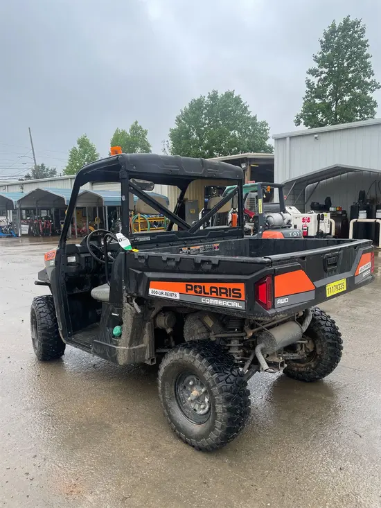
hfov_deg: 53.1
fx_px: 381
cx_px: 190
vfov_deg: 67.3
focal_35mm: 26
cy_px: 254
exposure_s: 1/1289
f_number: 1.6
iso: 50
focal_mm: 4.2
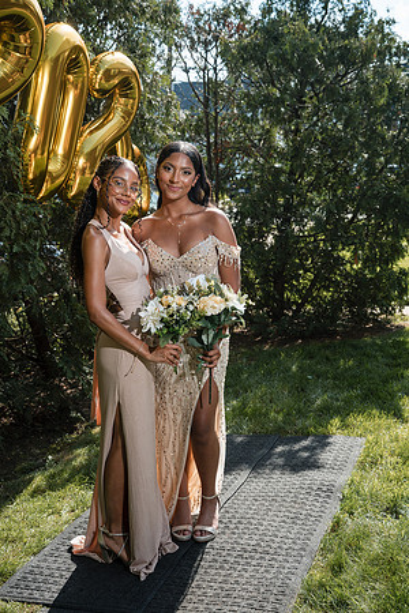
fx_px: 767
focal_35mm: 45
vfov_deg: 43.6
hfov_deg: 29.9
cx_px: 204
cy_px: 306
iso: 100
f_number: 6.3
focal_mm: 45
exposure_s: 1/250
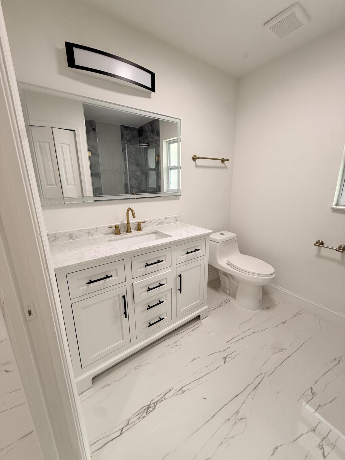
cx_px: 172
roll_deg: +1.7
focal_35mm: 14
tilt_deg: -13.4
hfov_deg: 85.7
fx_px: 186
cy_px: 230
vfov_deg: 102.1
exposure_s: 1/120
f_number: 2.2
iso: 160
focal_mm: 2.22
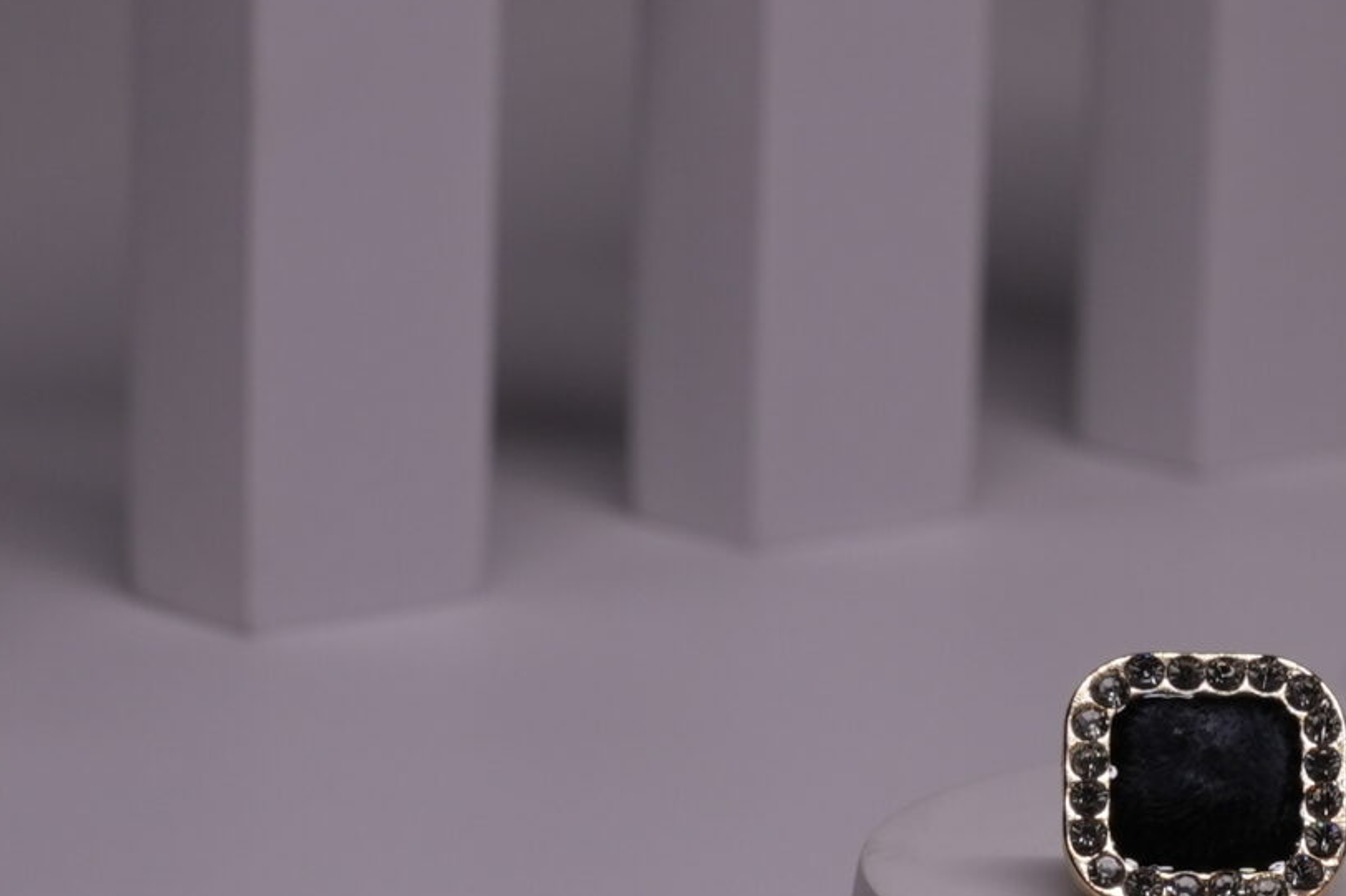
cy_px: 332
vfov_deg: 8.4
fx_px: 6130
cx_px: 1310
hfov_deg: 12.4
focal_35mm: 164
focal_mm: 35
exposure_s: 1/100
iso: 320
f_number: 10
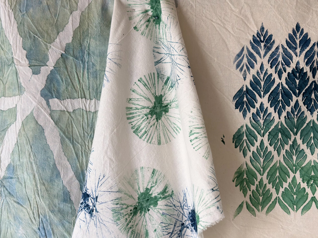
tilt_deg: +1.6
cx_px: 159
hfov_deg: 39.7
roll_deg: -0.9
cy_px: 119
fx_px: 441
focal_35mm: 48
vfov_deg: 30.3
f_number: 1.78
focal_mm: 6.86
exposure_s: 1/153
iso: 100
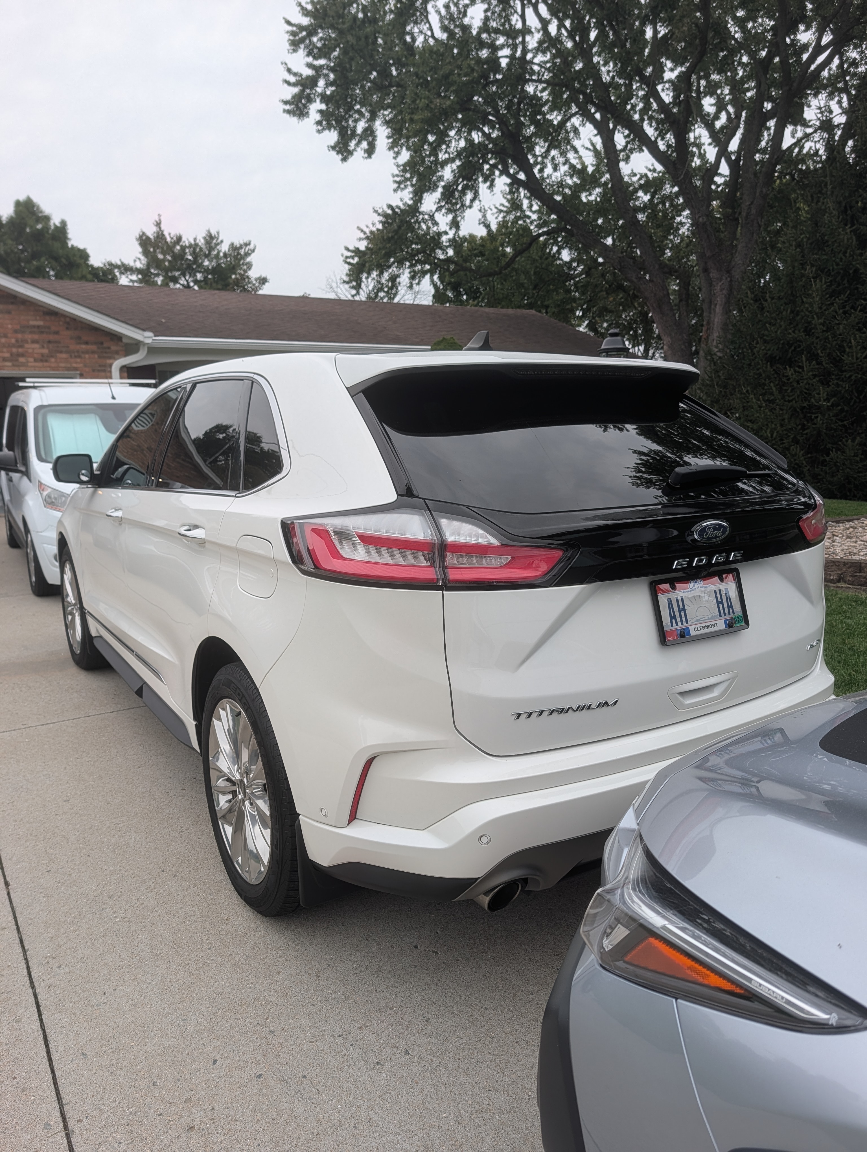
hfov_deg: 56.9
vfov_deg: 71.5
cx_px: 434
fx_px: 799
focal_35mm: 24
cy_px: 576
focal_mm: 6.9
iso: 20
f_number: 1.68
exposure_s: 1/87.8
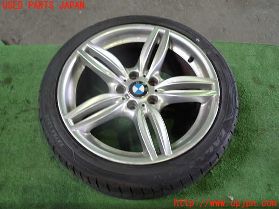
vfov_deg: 46.8
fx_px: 242
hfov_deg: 60.0
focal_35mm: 30
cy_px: 104
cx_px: 140
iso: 320
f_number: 2.3
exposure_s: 1/30
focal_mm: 5.4
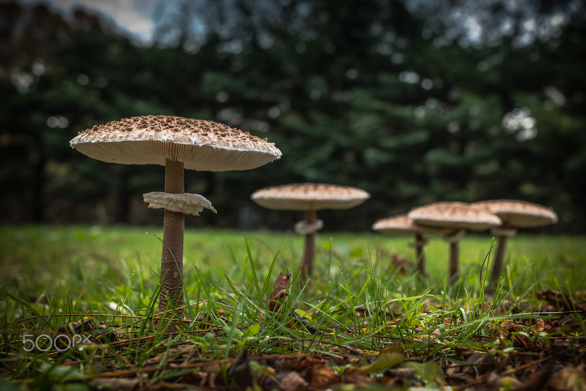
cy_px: 196
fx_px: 855
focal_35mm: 52
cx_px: 293
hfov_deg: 37.8
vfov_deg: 25.8
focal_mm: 35
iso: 100
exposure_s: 1/160
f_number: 5
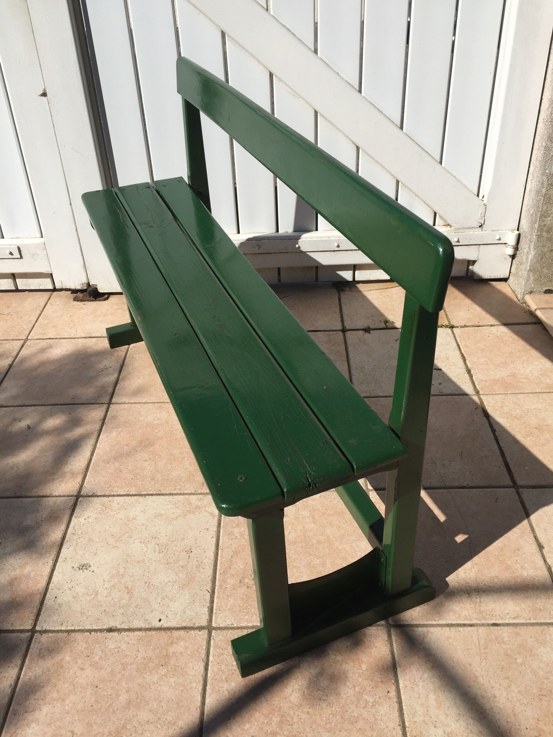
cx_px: 276
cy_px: 368
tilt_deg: -34.3
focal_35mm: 29
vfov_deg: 61.7
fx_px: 618
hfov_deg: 48.2
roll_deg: +2.7
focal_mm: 4.15
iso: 32
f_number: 2.2
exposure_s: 1/3300
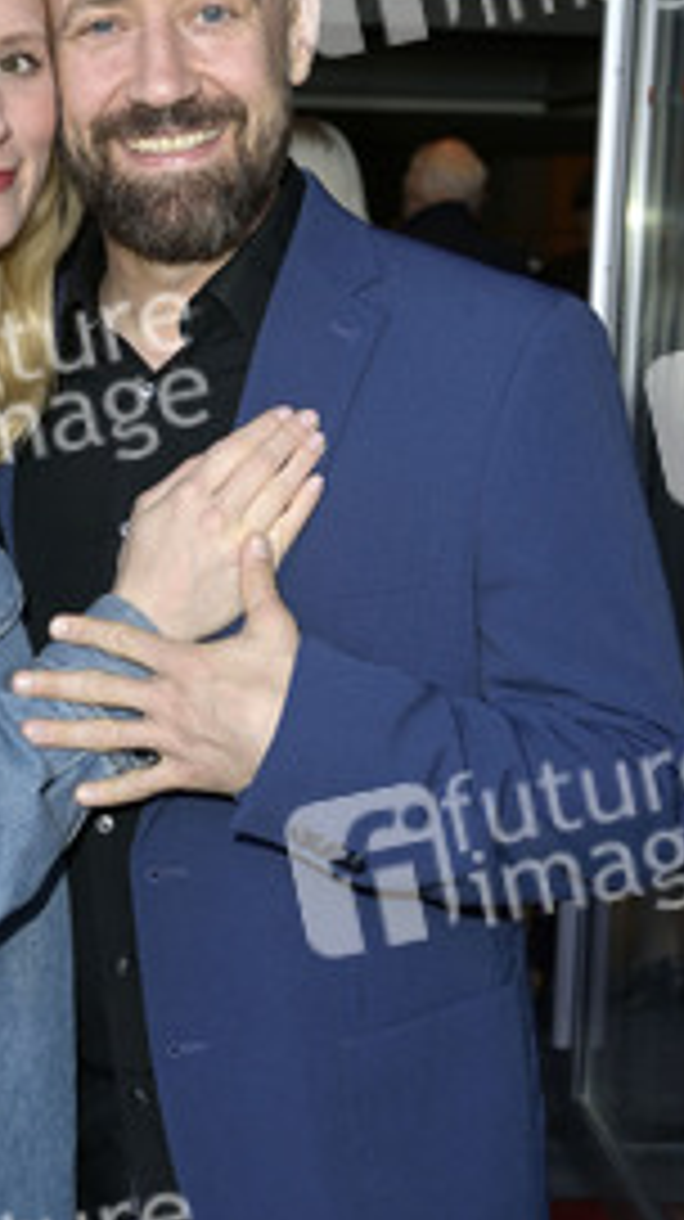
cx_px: 108
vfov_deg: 31.0
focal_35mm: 68
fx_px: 2197
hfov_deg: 17.5
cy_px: 626
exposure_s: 1/160
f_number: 5.6
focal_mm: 44
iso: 500
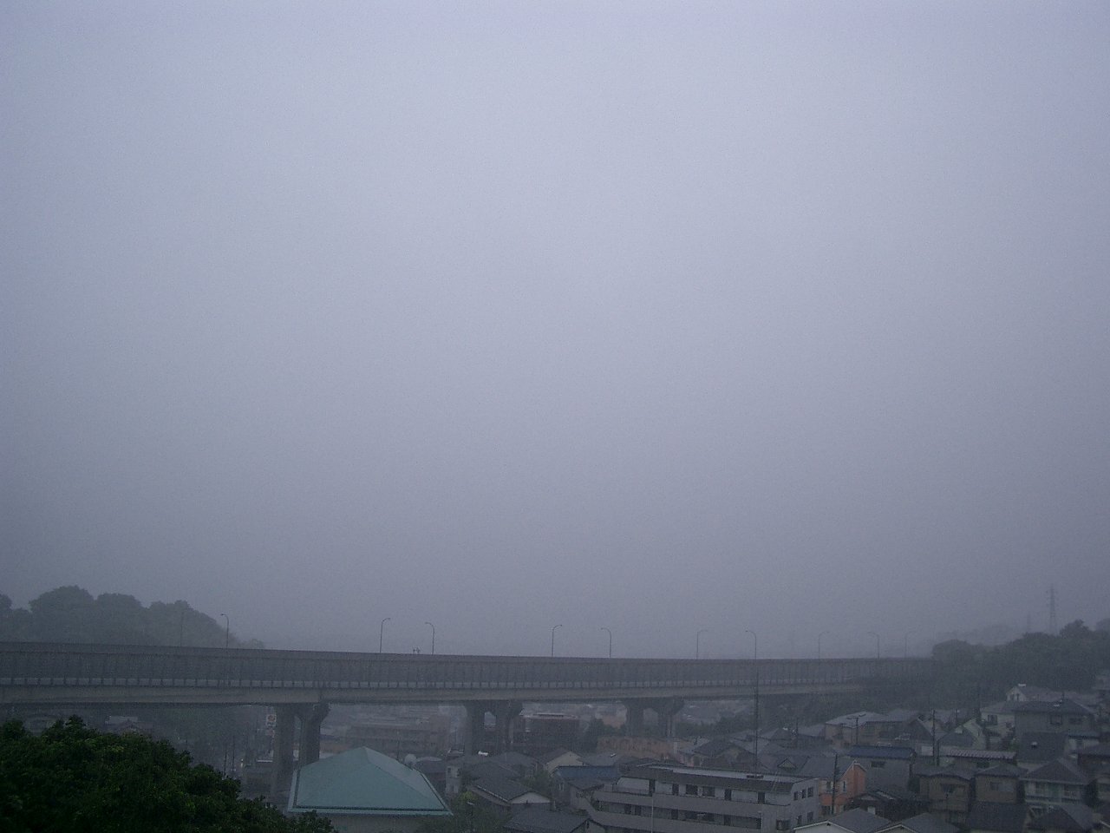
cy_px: 416
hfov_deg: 52.6
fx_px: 1122
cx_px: 555
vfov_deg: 40.7
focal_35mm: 35
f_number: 4.3
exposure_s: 1/160
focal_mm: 5.8
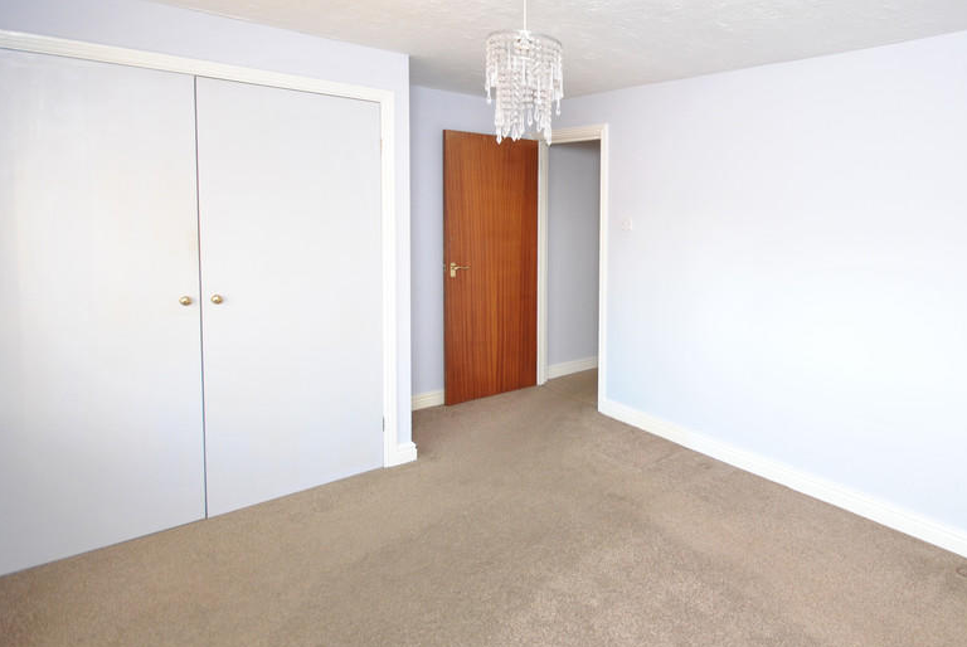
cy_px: 269
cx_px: 632
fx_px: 538
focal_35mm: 20
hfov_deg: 81.5
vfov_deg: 61.7
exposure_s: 1/25
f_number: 4
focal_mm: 10
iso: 400
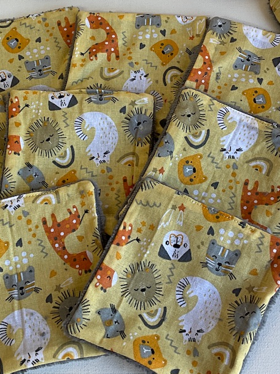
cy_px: 120
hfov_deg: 24.0
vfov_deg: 31.4
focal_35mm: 61
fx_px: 659
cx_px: 123
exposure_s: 1/100
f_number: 1.8
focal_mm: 3
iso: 20
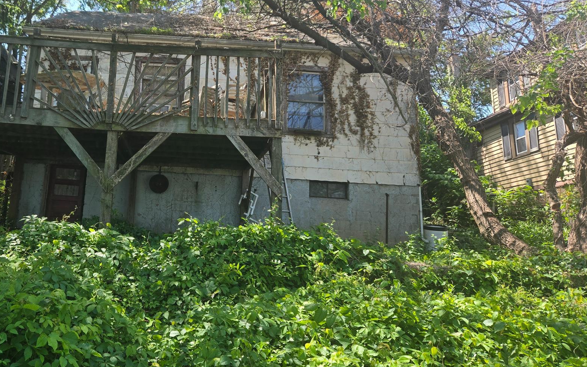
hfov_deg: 58.6
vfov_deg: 39.2
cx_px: 207
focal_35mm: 32
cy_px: 140
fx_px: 512
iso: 80
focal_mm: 5.4
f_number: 1.8
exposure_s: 1/1182
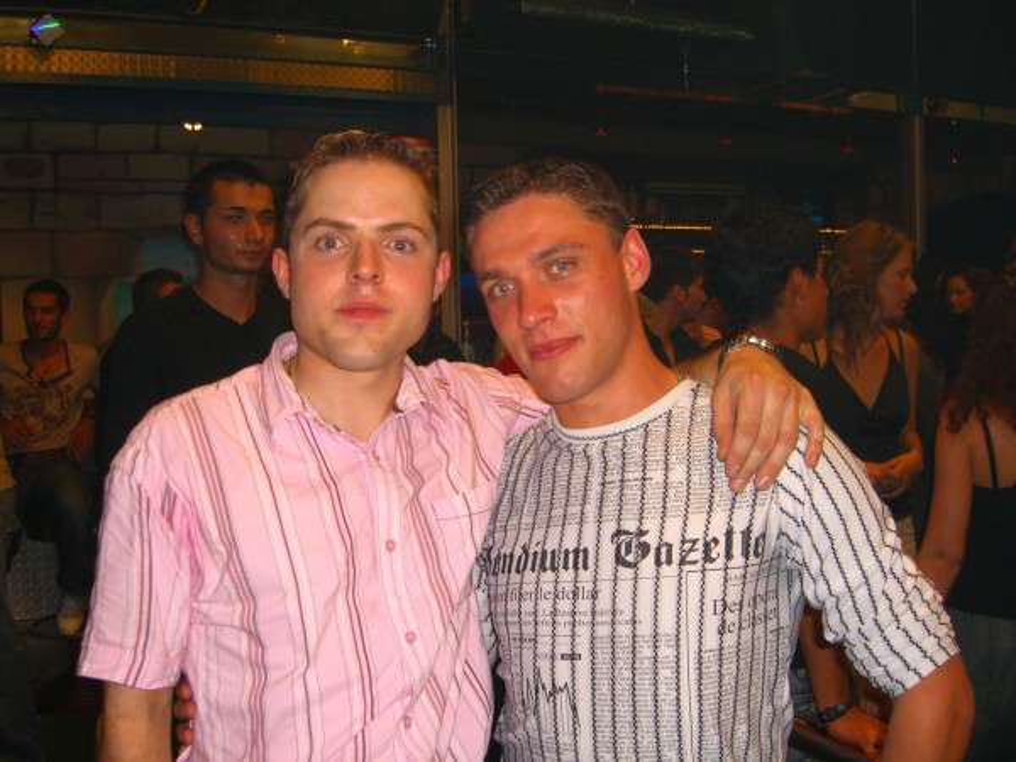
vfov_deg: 37.7
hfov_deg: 49.0
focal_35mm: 38
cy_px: 381
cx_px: 508
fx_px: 1115
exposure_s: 1/60
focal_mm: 7.9
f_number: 2.8
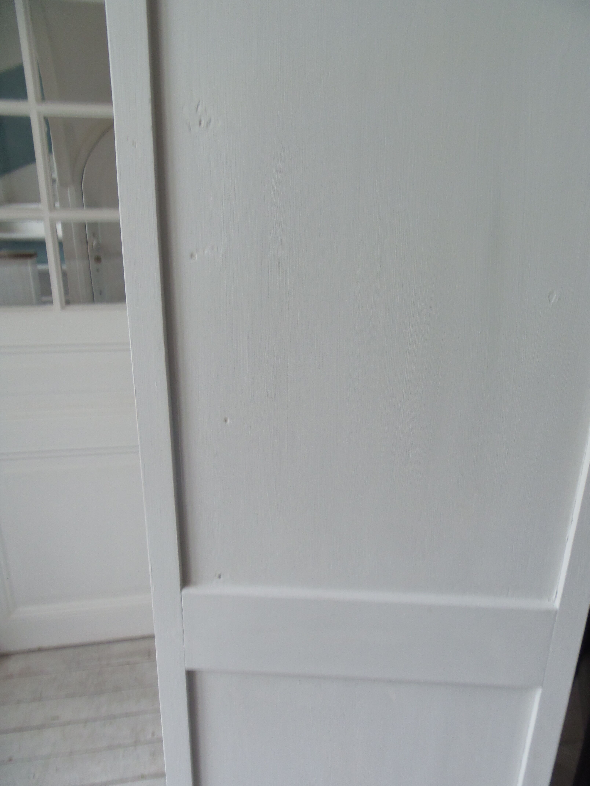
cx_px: 295
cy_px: 393
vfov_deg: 71.6
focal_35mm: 24
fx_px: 545
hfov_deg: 56.8
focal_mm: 4.3
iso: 80
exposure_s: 1/30
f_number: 2.9
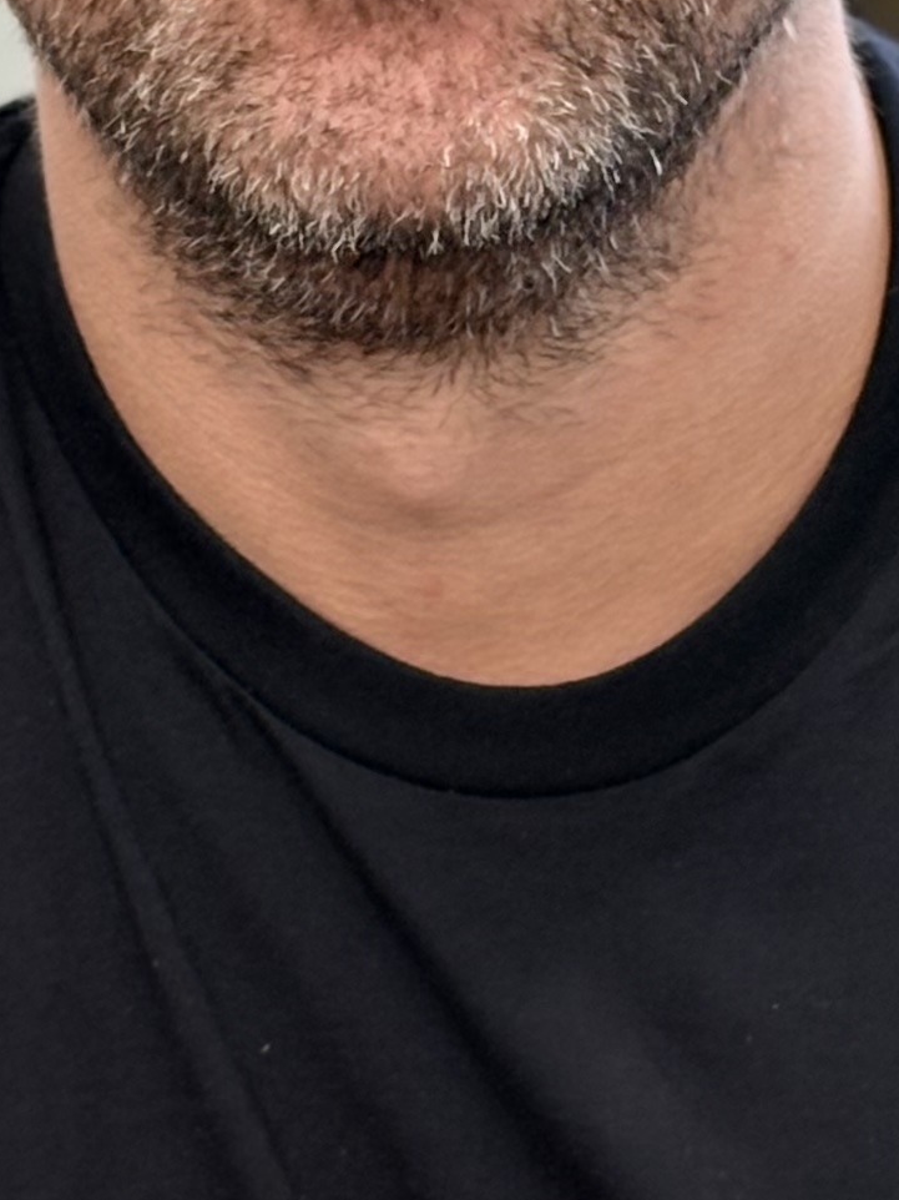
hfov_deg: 6.8
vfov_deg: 9.1
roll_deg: -1.0
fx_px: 7552
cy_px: 450
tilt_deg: -14.5
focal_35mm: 218
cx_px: 390
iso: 80
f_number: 1.6
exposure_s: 1/50
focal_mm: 5.96
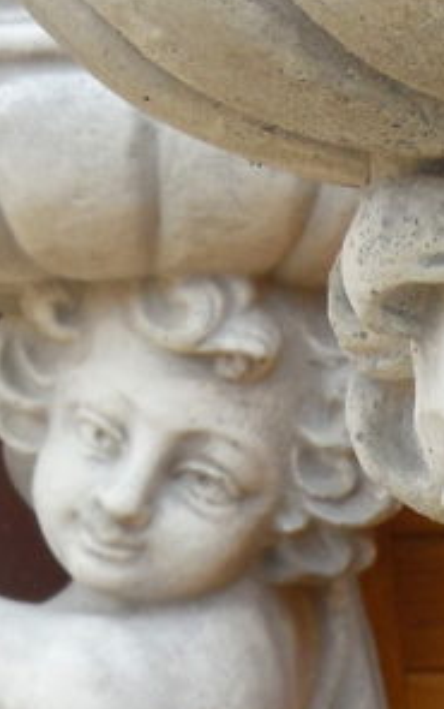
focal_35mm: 169
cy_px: 928
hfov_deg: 7.7
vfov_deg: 12.0
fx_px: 3264
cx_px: 494
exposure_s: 1/200
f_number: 3.8
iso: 125
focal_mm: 8.2
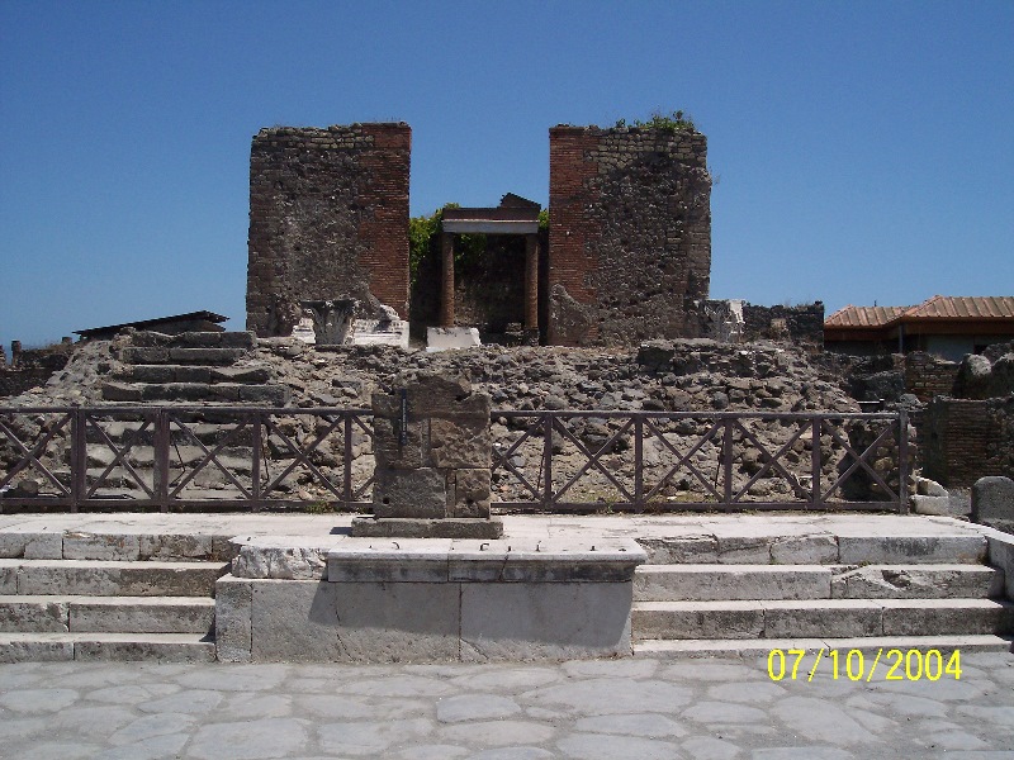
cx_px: 507
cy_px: 380
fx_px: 1113
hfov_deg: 49.0
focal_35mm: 38
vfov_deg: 37.7
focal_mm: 8
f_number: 4.8
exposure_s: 1/1000
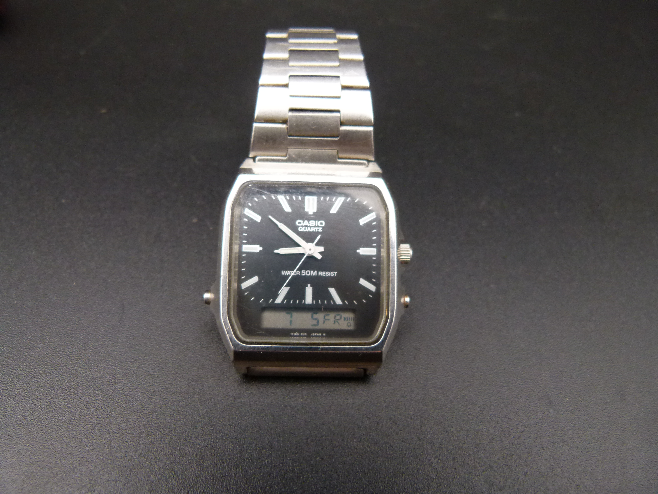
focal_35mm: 25
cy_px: 247
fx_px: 475
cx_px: 329
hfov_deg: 69.4
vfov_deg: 54.9
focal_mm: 4.5
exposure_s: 1/60
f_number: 2.8
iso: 200
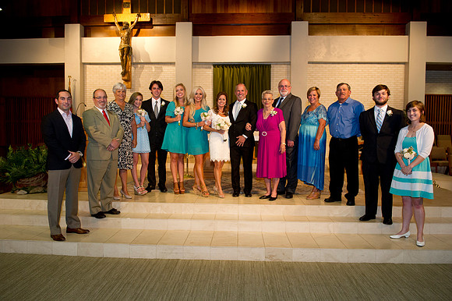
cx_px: 226
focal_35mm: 27
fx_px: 339
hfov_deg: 67.4
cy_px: 150
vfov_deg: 47.9
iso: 1250
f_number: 4.5
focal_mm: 27
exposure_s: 1/160
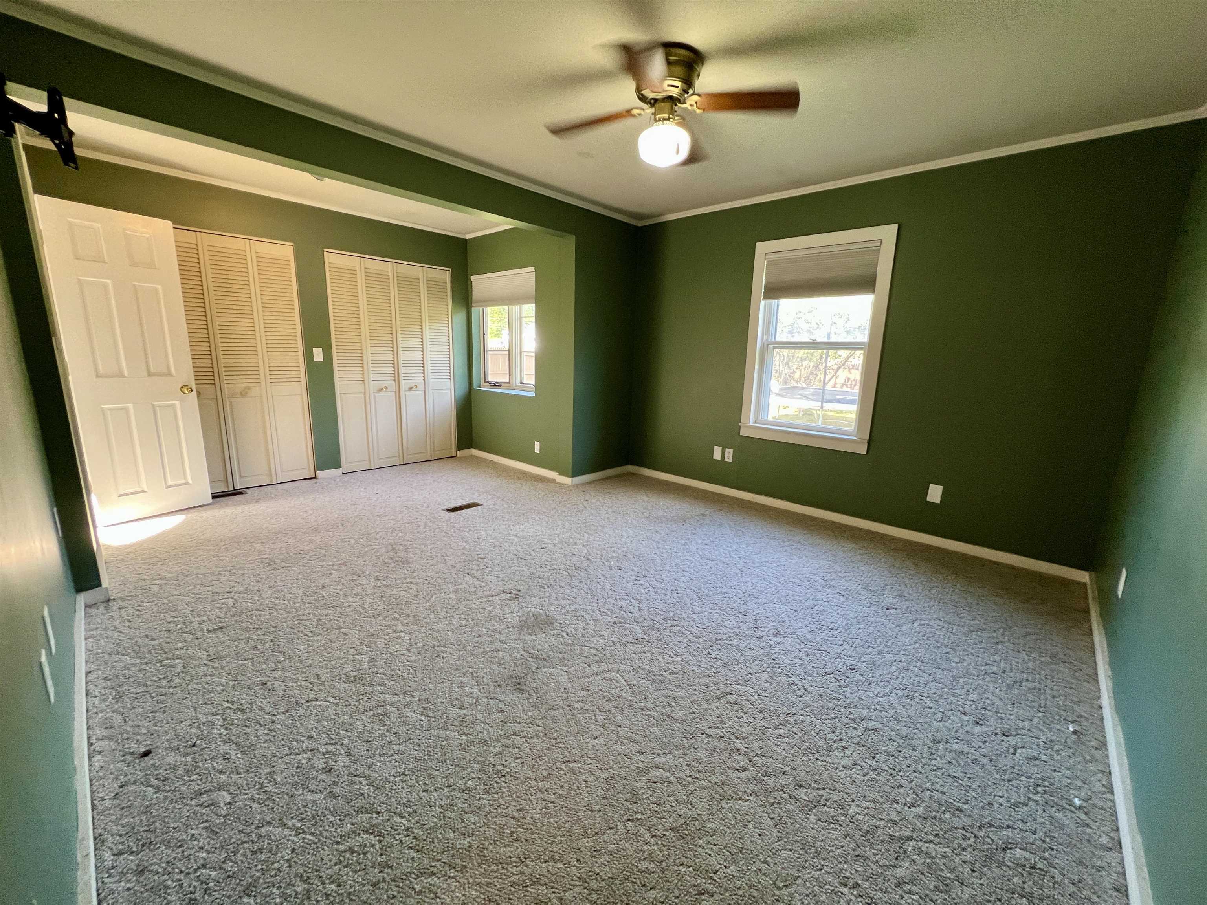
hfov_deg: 106.2
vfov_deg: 89.9
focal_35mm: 13
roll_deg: -1.7
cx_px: 604
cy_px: 452
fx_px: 453
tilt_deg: -12.0
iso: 250
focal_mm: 1.57
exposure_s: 1/60
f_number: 1.8
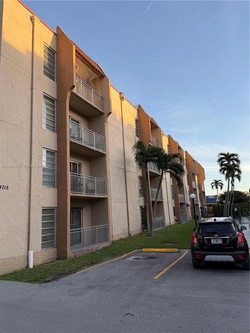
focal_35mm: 24
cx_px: 125
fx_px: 231
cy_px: 166
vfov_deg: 71.6
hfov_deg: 56.8
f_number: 1.78
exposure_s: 1/849
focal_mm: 6.76
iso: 80
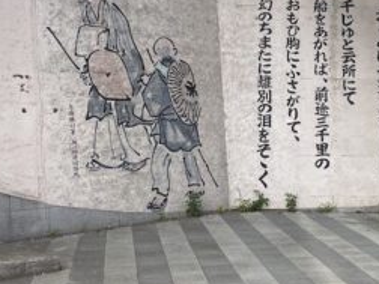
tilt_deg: +3.3
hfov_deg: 34.3
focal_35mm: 55
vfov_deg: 26.3
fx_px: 602
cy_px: 75
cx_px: 280
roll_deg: -1.4
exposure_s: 1/201
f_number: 1.8
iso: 32
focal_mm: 4.25
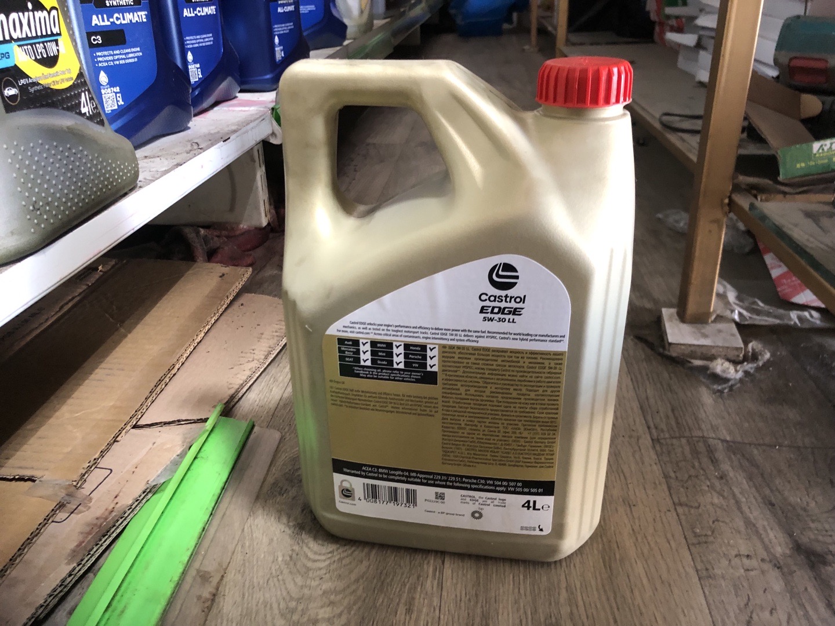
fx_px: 675
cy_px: 313
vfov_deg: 49.7
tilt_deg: -27.1
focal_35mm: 28
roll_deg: +1.4
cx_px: 418
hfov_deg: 63.4
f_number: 1.8
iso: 100
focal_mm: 4
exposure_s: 1/9
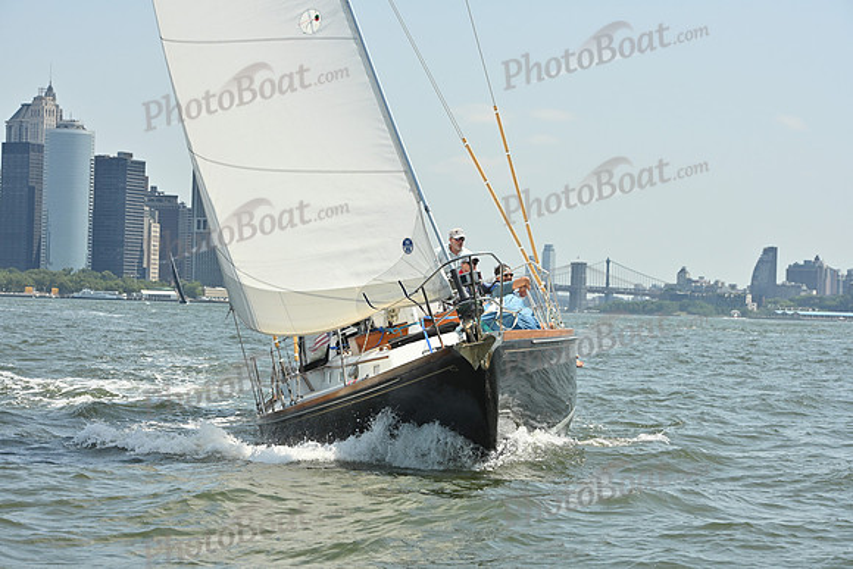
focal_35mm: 100
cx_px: 426
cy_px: 284
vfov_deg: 13.7
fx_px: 2370
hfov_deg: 20.4
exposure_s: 1/1250
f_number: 9
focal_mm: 100
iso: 320
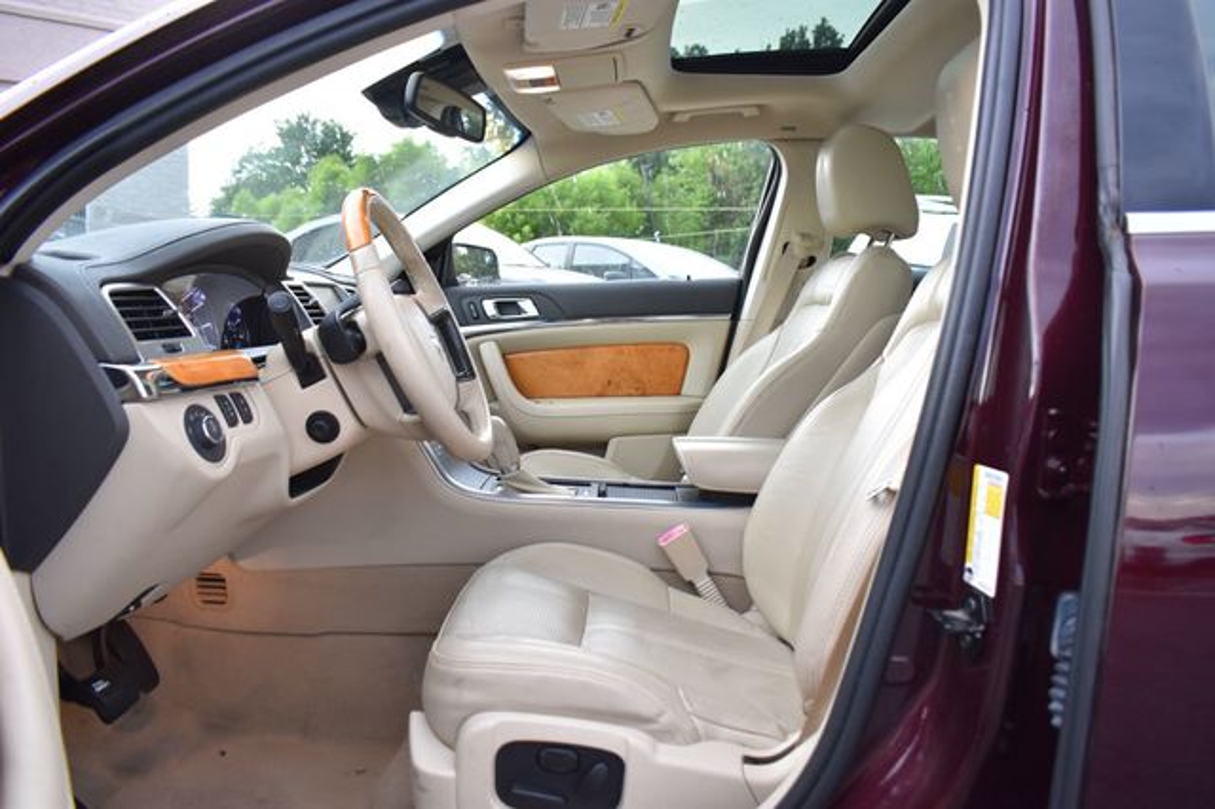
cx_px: 608
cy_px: 404
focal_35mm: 27
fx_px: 911
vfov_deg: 47.9
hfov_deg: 67.4
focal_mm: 18
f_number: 4.5
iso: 800
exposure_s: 1/125
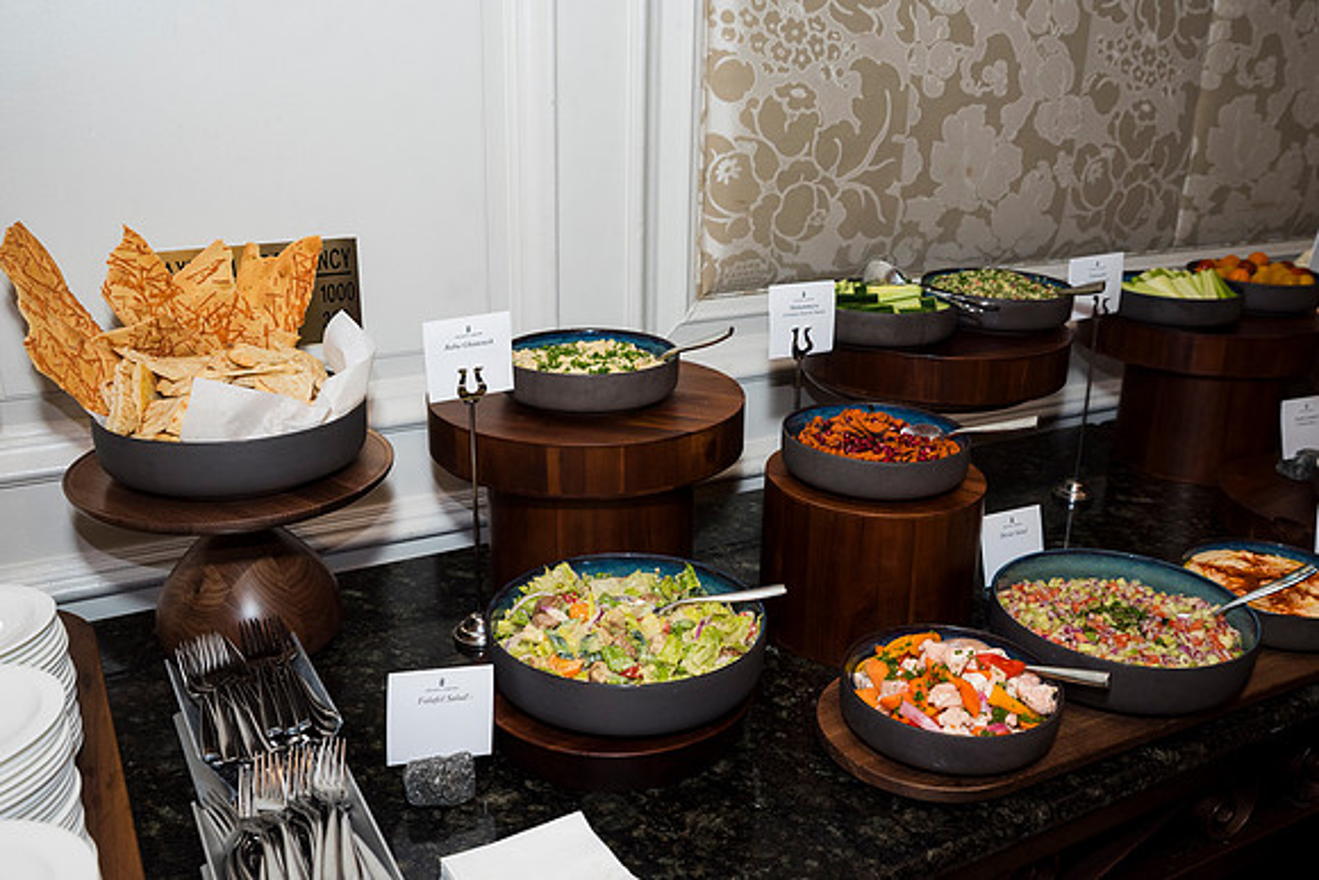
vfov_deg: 41.1
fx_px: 1173
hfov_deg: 58.7
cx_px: 660
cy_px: 440
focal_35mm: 32
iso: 800
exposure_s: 1/125
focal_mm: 32
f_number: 5.6
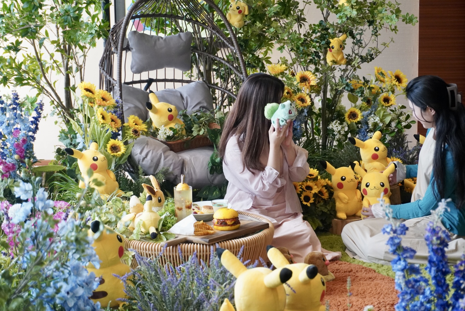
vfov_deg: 18.2
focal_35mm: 75
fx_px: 969
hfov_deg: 27.0
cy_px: 156
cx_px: 232
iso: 2000
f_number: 5.6
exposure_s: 1/160
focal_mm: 50
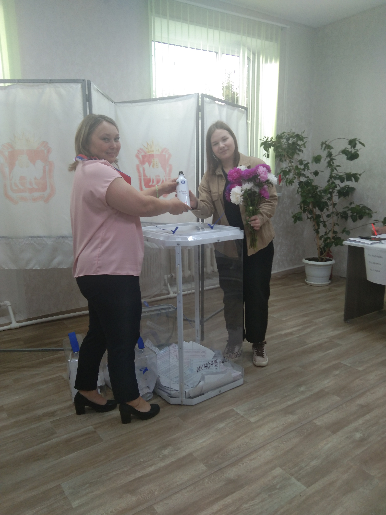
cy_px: 258
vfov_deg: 60.0
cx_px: 193
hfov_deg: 46.8
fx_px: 446
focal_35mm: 30
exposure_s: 1/50
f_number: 2.2
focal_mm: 3.65
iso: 174
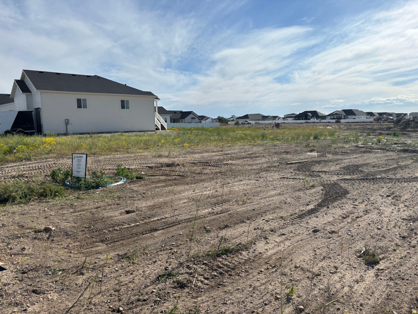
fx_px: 314
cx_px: 209
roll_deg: +0.6
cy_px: 157
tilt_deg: -6.3
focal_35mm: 26
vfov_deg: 53.1
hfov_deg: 67.3
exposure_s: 1/6329
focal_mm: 5.96
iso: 50
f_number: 1.6
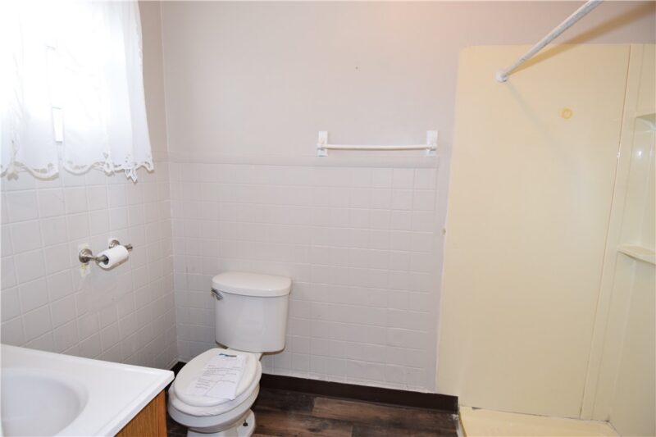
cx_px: 328
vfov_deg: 67.4
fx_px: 328
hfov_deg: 90.0
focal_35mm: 18
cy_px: 218
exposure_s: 1/100
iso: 800
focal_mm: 12
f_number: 5
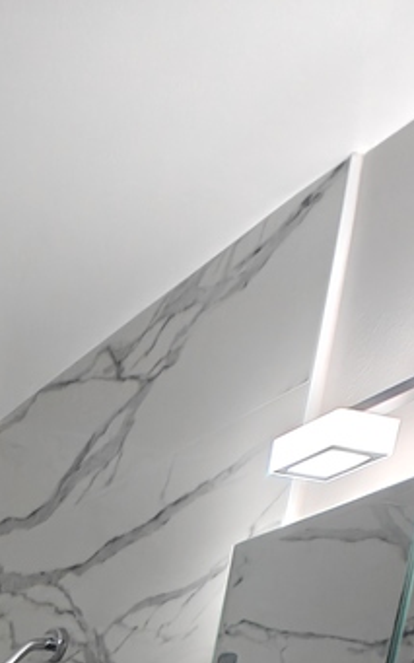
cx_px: -319
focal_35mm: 47
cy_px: 1048
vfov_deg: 26.6
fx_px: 849
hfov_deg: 20.2
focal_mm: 2.62
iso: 160
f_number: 2.2
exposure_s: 1/60
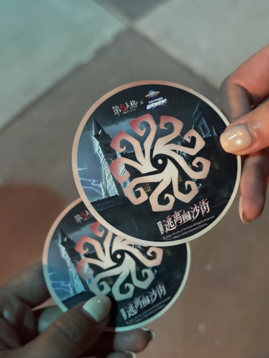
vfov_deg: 39.7
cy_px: 179
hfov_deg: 30.3
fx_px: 497
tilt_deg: -62.0
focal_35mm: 48
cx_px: 134
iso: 800
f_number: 1.78
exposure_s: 1/22
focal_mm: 6.76
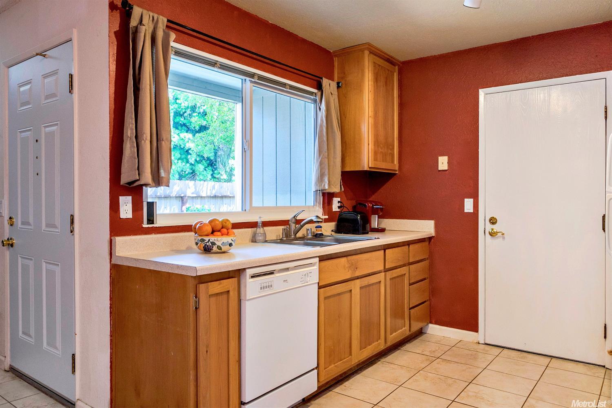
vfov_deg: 51.3
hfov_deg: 71.5
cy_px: 204
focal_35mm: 25
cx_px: 306
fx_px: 425
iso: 100
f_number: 5
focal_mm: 17
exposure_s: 1/20
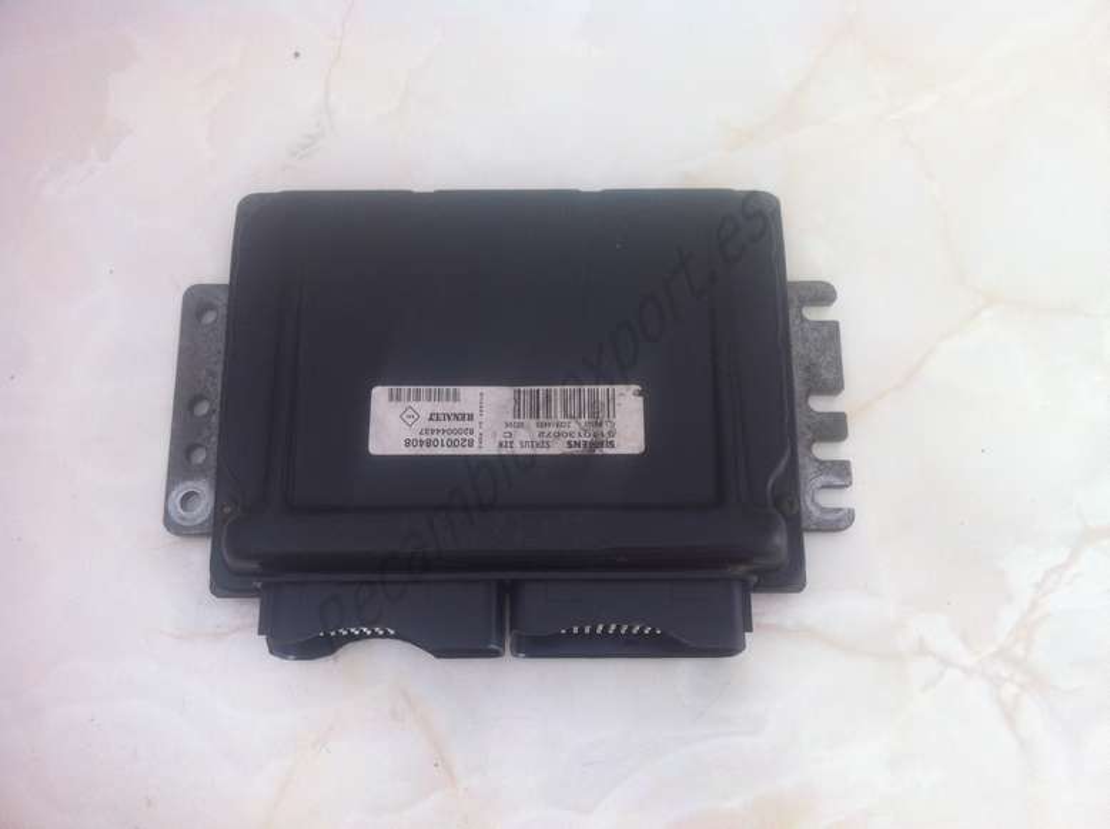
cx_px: 555
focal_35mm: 35
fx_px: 1121
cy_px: 414
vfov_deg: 40.6
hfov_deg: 52.7
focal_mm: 3.85
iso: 80
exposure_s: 1/30
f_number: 2.8
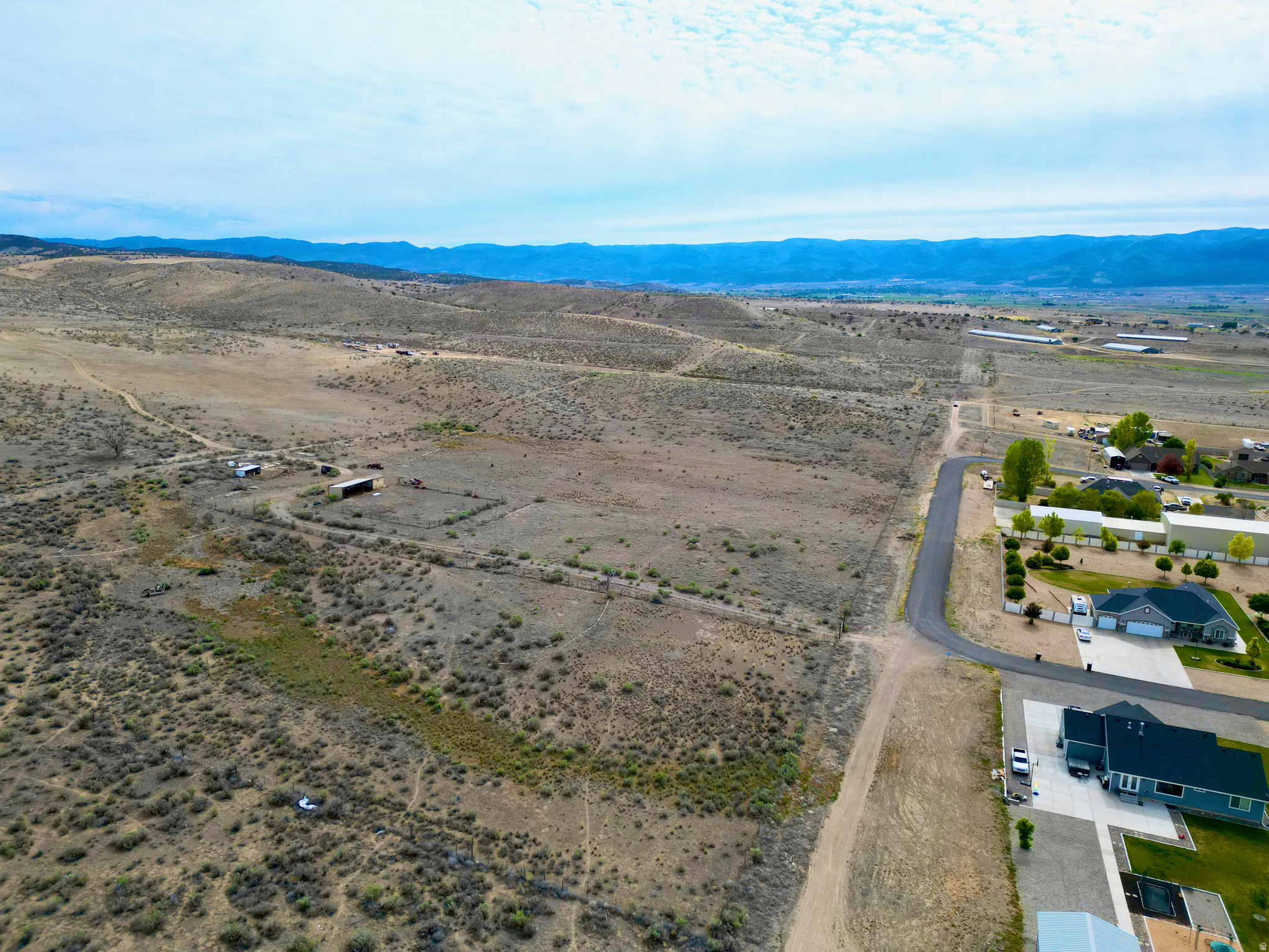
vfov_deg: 56.8
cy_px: 476
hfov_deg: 71.6
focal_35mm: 24
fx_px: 880
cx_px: 634
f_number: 1.7
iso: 110
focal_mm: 6.72
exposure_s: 1/4000
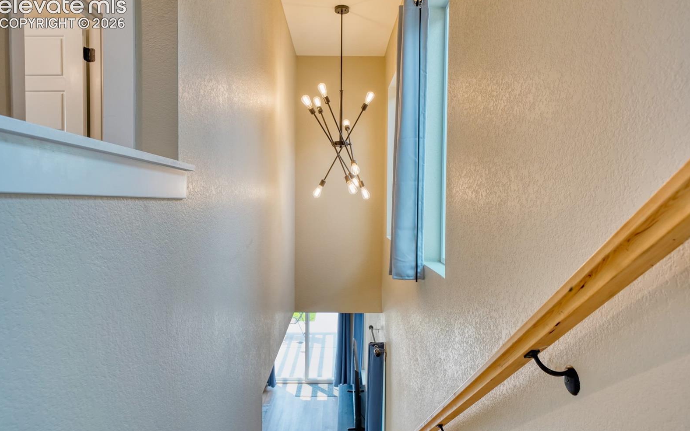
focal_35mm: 22
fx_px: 414
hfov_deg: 79.7
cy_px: 203
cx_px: 346
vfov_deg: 55.0
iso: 1250
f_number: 7.1
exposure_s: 1/50
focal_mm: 21
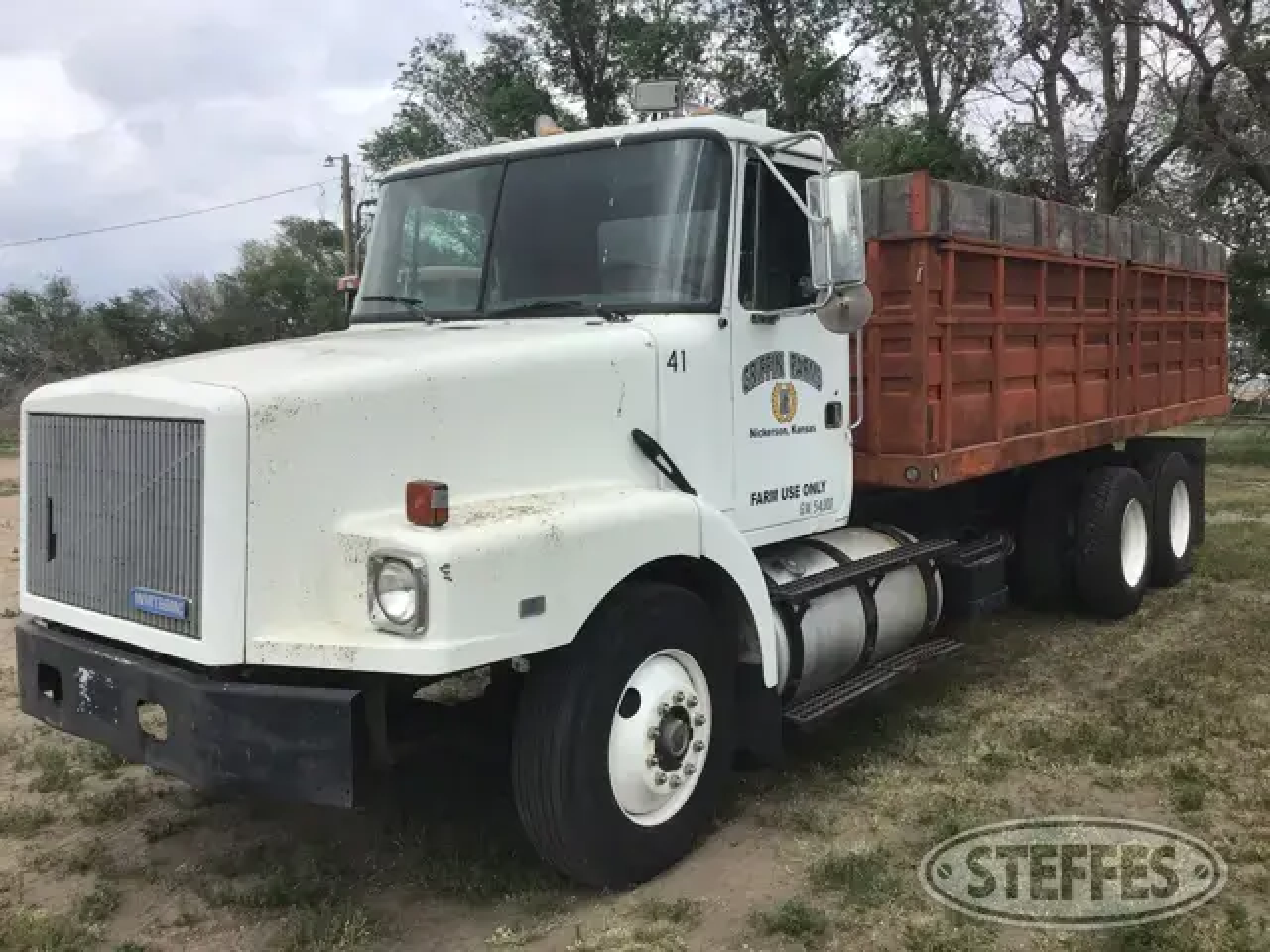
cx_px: 635
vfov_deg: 45.4
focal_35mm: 31
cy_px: 476
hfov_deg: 58.4
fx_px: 1137
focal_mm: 3.3
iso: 25
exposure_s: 1/1072
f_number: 2.4
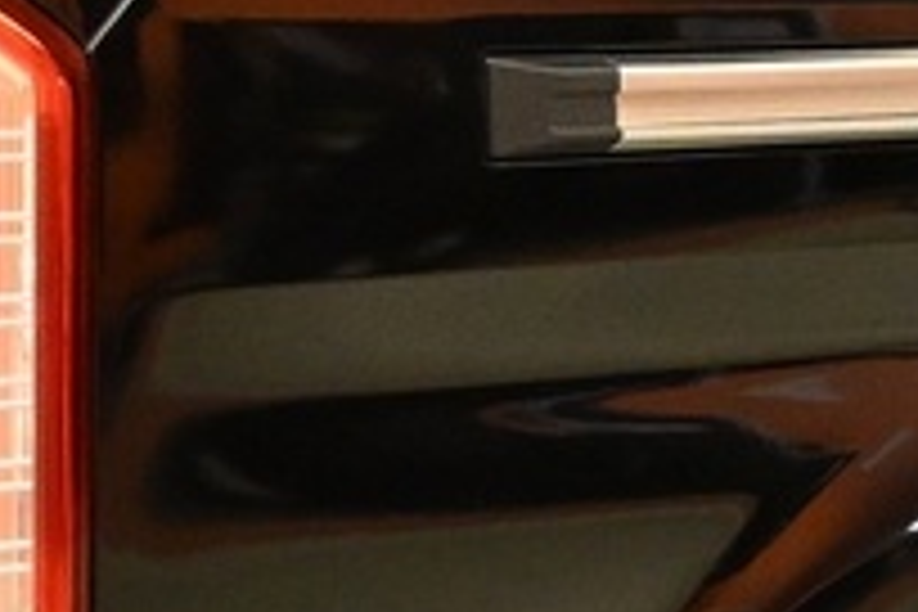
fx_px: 6069
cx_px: 315
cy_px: 40
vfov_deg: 5.8
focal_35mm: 238
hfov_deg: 8.6
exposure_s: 1/125
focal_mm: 20
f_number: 3.8
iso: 1600
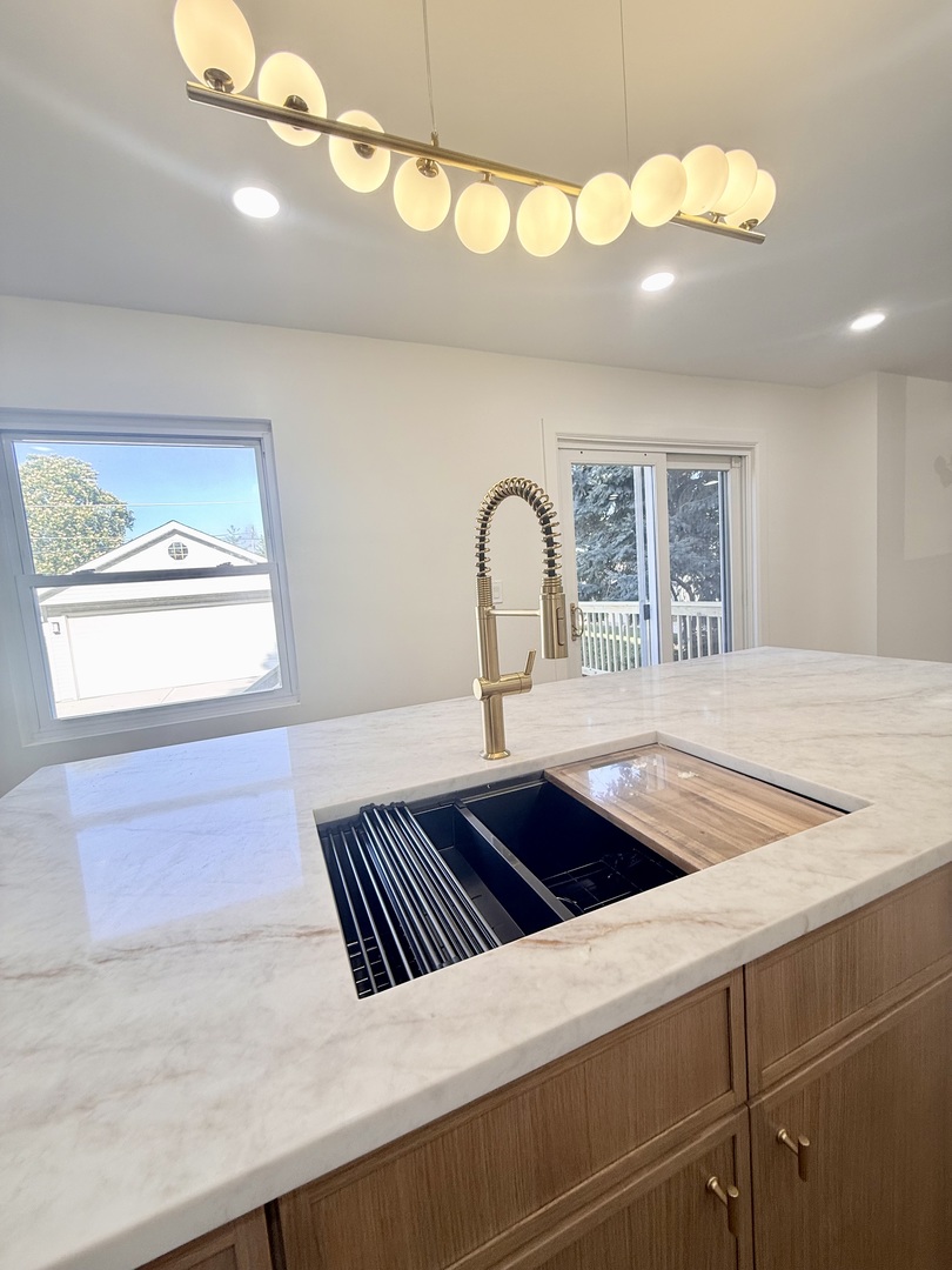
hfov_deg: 85.7
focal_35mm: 14
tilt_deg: -5.1
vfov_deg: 102.1
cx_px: 476
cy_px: 635
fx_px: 513
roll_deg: +3.6
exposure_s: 1/120
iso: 64
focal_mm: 2.22
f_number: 2.2
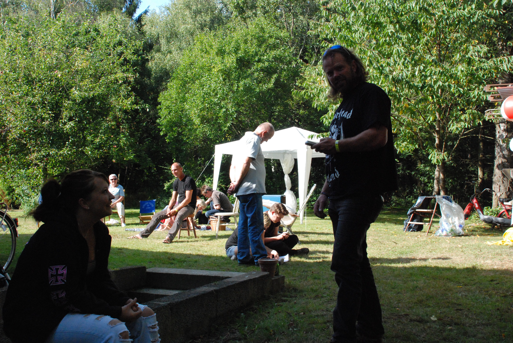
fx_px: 599
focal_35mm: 42
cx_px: 256
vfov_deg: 32.0
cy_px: 172
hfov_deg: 46.3
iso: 1600
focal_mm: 28
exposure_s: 1/500
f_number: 11
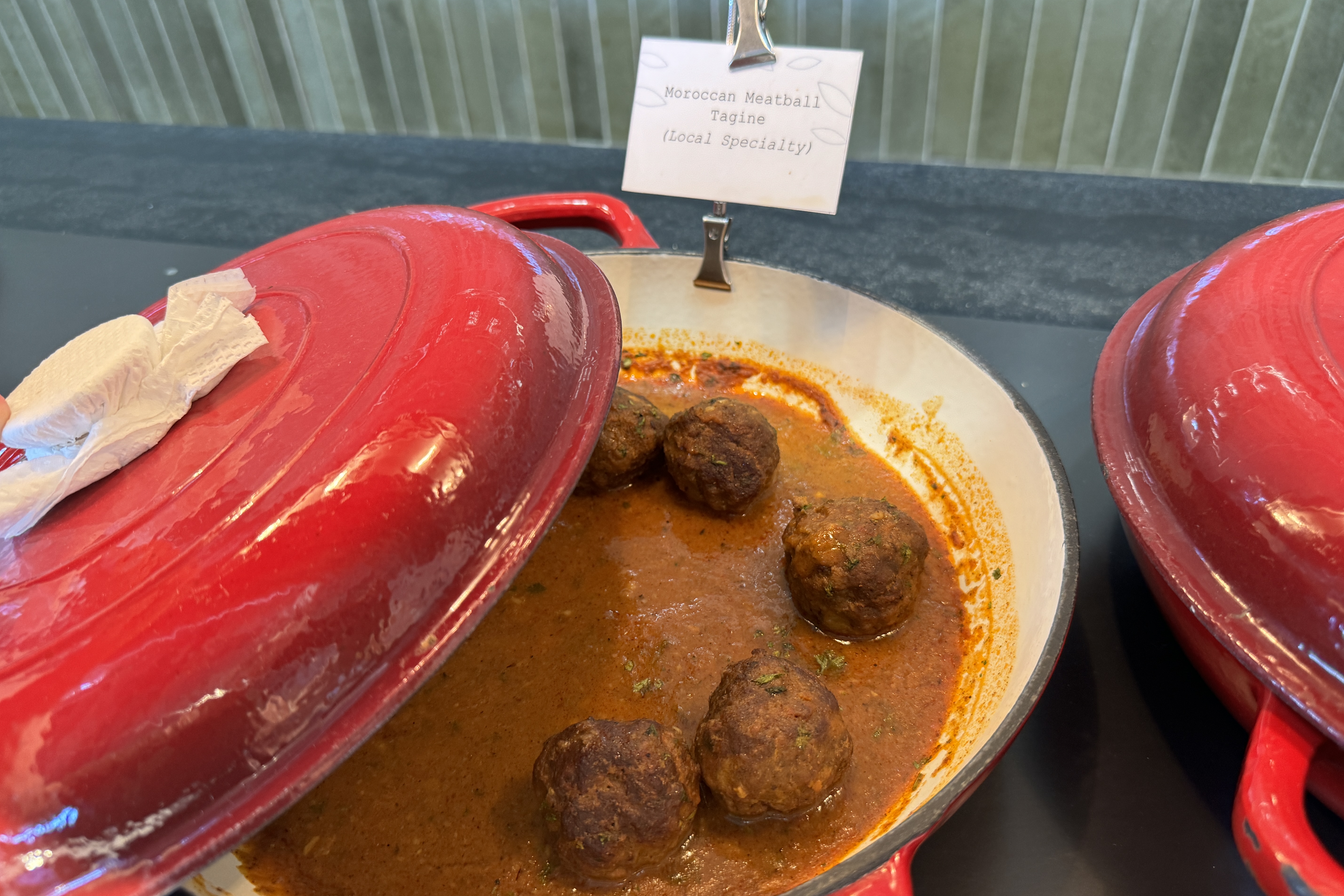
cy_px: 461
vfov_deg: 51.3
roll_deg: +5.3
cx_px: 673
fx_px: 933
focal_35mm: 25
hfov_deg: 71.5
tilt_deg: -39.5
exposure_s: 1/50
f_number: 1.78
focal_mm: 6.86
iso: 200
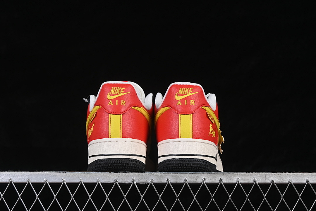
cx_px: 158
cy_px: 106
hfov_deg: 27.0
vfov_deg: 18.2
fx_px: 658
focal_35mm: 75
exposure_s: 1/80
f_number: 8
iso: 160
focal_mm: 50
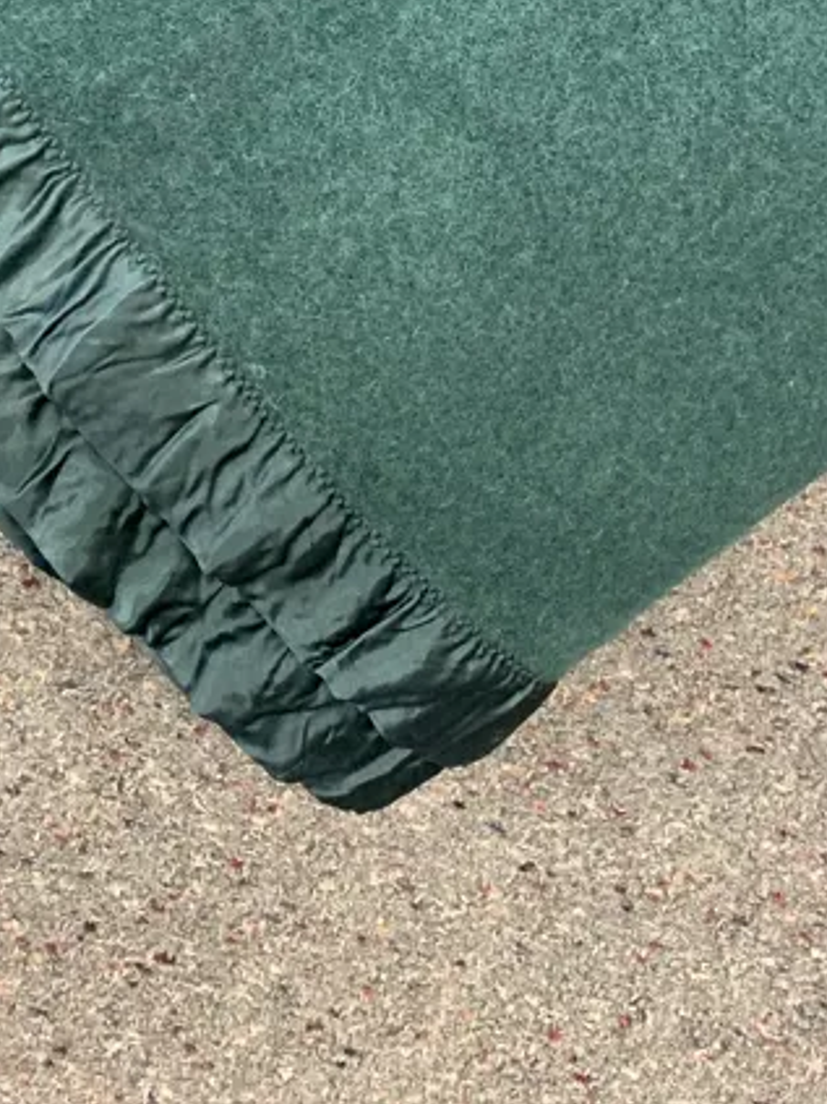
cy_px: -227
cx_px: 441
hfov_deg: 23.3
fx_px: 2008
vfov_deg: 27.1
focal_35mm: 63
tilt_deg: -78.2
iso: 200
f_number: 1.8
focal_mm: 4.25
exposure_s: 1/50
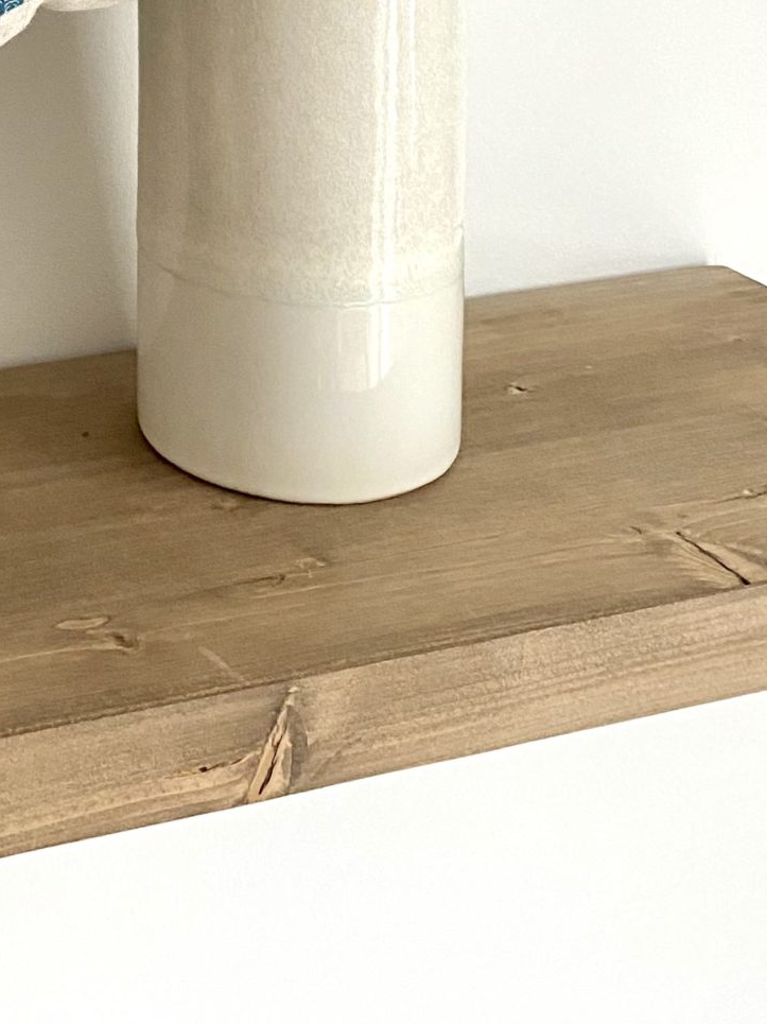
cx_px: -219
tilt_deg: +1.1
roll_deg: +2.3
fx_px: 2040
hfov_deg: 19.7
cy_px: -315
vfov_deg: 24.5
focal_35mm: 69
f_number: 1.8
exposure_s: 1/60
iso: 160
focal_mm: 4.25
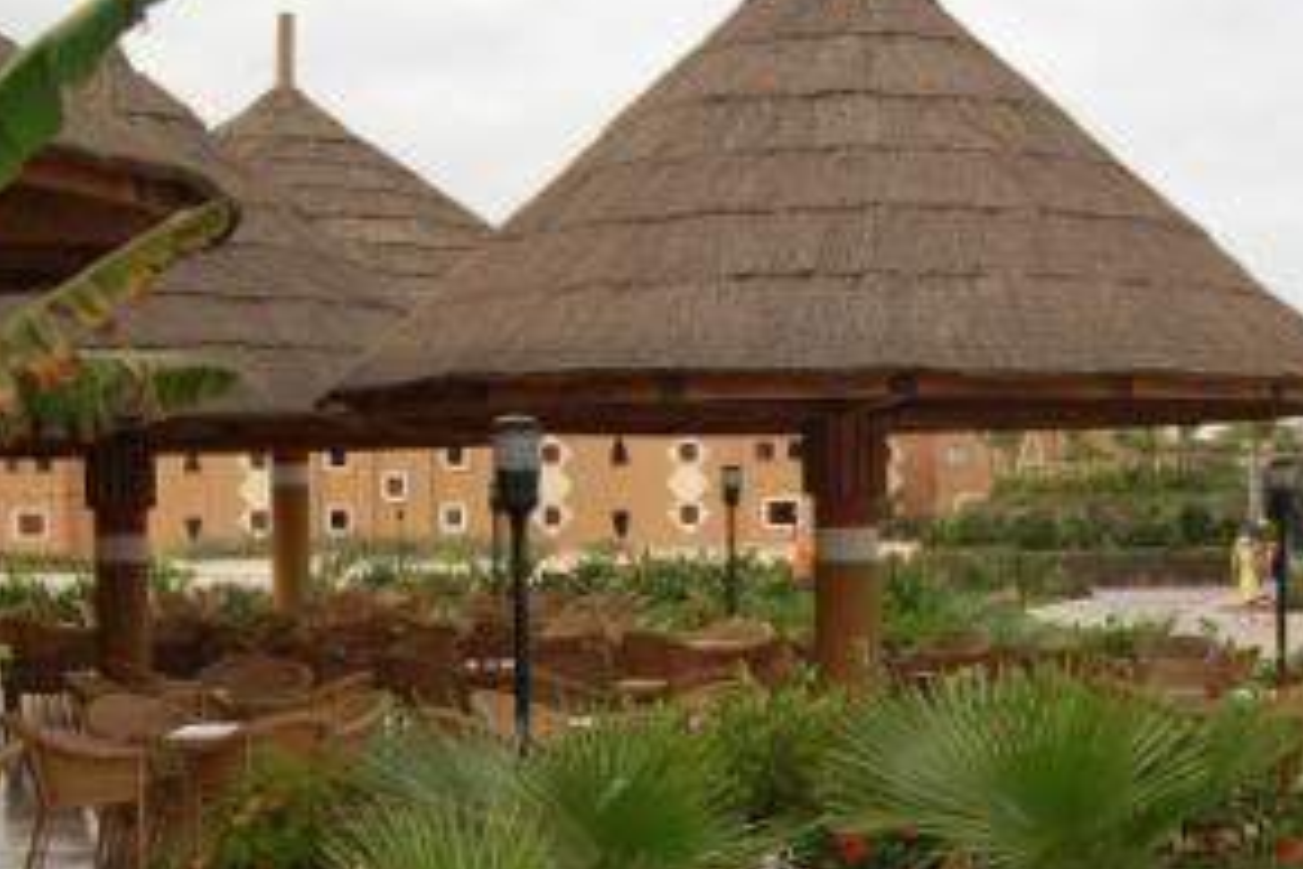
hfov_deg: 30.3
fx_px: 2389
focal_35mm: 66
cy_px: 611
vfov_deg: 20.5
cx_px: 846
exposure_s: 1/500
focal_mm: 20
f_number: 5.6
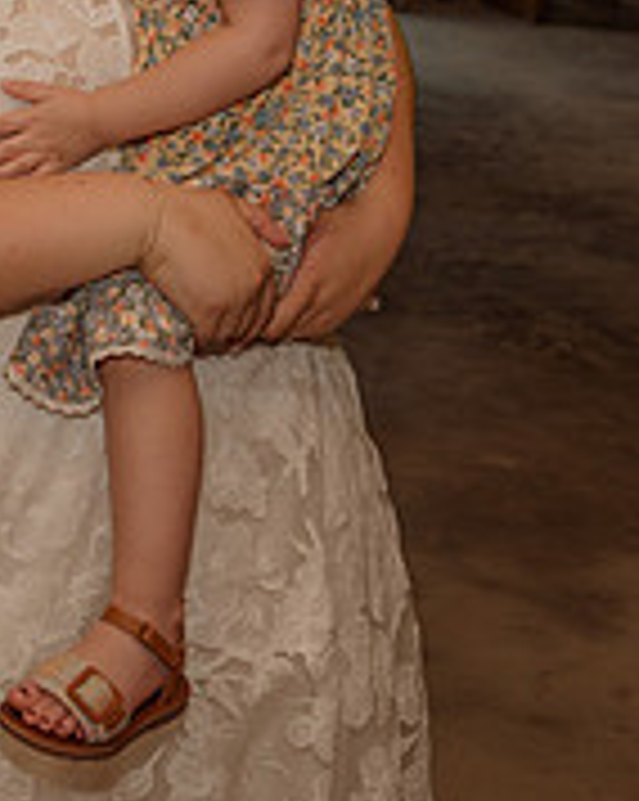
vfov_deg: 17.5
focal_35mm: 107
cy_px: -9
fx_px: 2534
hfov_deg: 13.9
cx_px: -140
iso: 320
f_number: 4
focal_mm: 35
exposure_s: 1/200
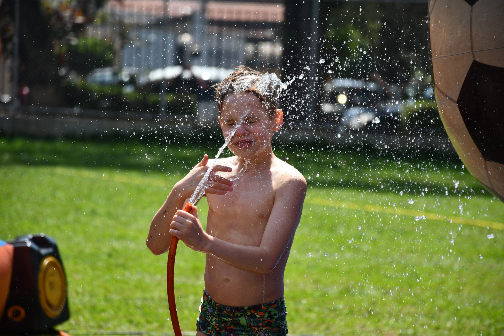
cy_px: 168
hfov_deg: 9.8
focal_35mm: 210
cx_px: 252
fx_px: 2940
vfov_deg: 6.5
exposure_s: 1/1000
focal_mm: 140
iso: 280
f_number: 5.6
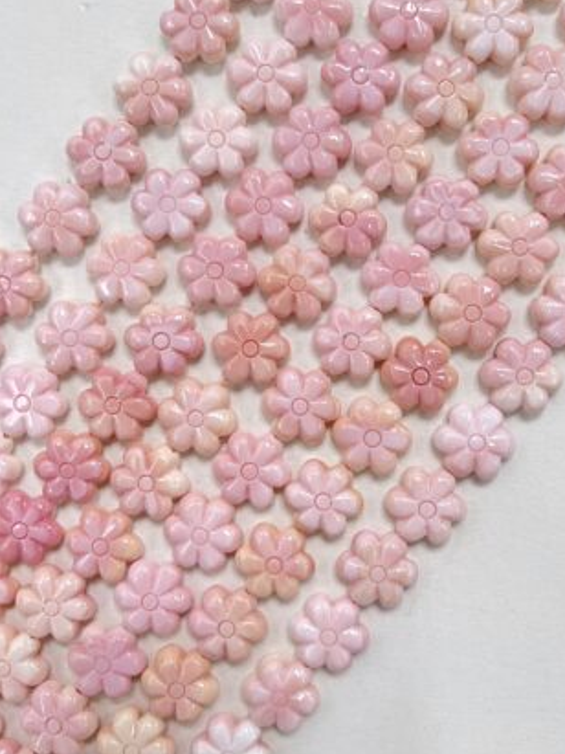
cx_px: 323
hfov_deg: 37.6
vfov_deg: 48.5
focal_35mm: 38
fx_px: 827
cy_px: 279
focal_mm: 5.7
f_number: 1.5
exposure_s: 1/50
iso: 80
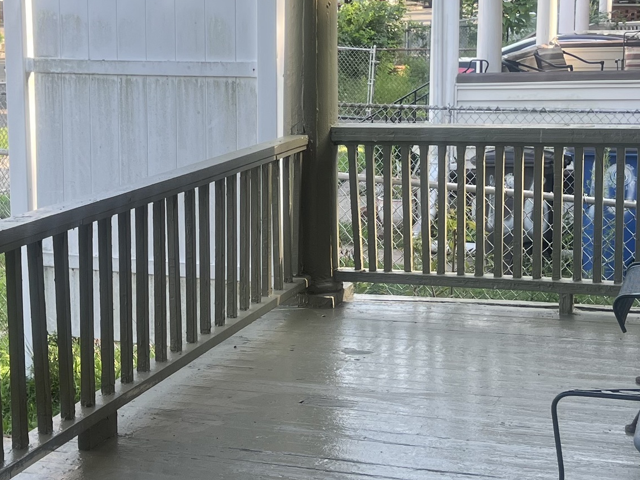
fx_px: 1294
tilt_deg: -5.9
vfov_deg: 20.8
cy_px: 118
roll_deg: +0.5
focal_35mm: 70
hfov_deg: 27.7
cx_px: 257
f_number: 1.5
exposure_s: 1/552
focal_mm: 5.7
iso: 50
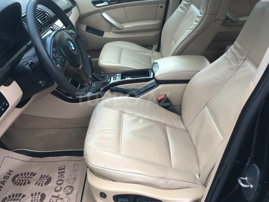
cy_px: 99
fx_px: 256
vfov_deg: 42.9
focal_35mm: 33
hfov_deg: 55.3
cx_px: 123
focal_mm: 4.15
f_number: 2.2
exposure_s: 1/33
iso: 64
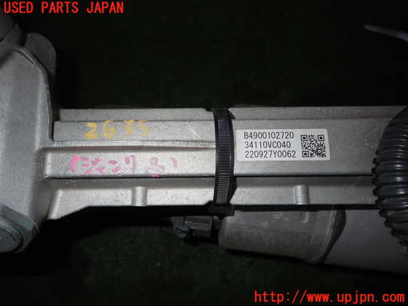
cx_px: 204
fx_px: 295
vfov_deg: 54.9
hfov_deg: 69.4
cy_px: 153
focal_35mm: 25
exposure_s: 1/30
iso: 100
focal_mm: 4.5
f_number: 5.6
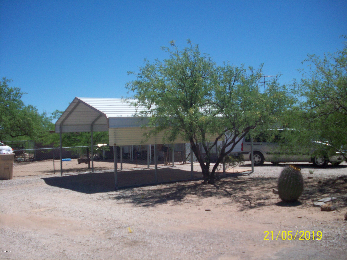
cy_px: 130
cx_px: 174
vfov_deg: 38.7
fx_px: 371
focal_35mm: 37
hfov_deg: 50.1
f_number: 5.6
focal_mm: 6.2
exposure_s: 1/556
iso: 80
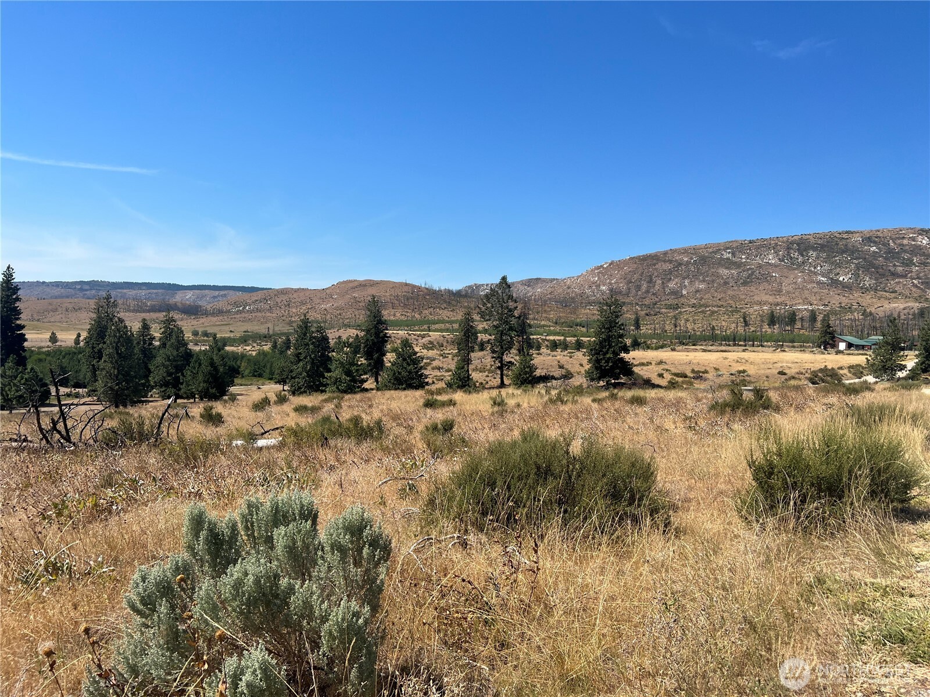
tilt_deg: -2.7
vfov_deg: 53.1
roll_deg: -2.2
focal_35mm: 26
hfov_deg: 67.3
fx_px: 699
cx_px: 465
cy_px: 348
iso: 50
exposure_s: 1/5319
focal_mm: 5.7
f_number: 1.5
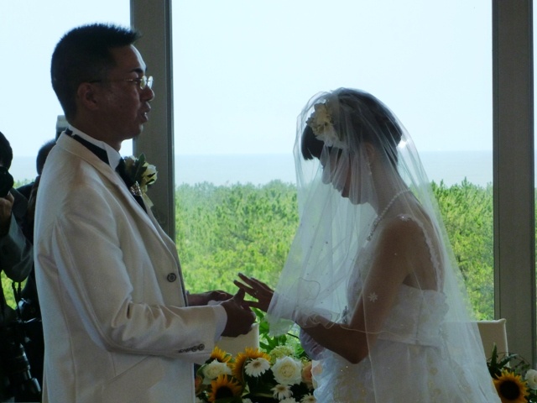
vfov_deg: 11.1
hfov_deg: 14.7
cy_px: 202
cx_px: 268
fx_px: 2079
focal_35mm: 134
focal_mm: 22.5
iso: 125
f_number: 5.9
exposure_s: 1/125
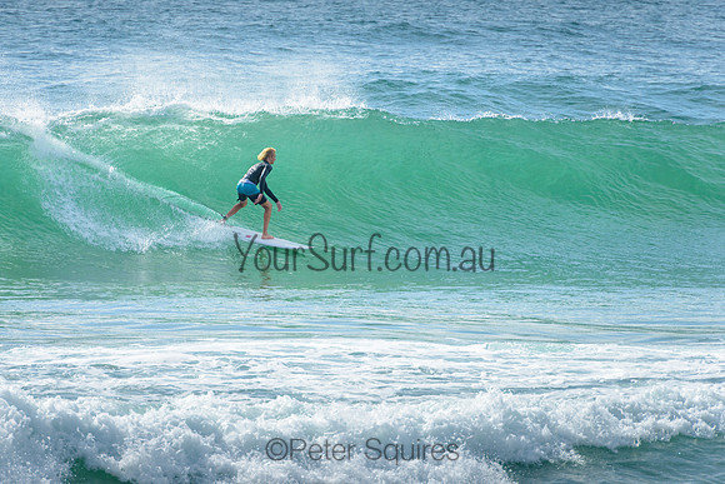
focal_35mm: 490
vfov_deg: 2.8
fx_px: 9879
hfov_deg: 4.2
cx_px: 281
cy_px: 211
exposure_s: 1/1600
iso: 200
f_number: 7.1
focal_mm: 400
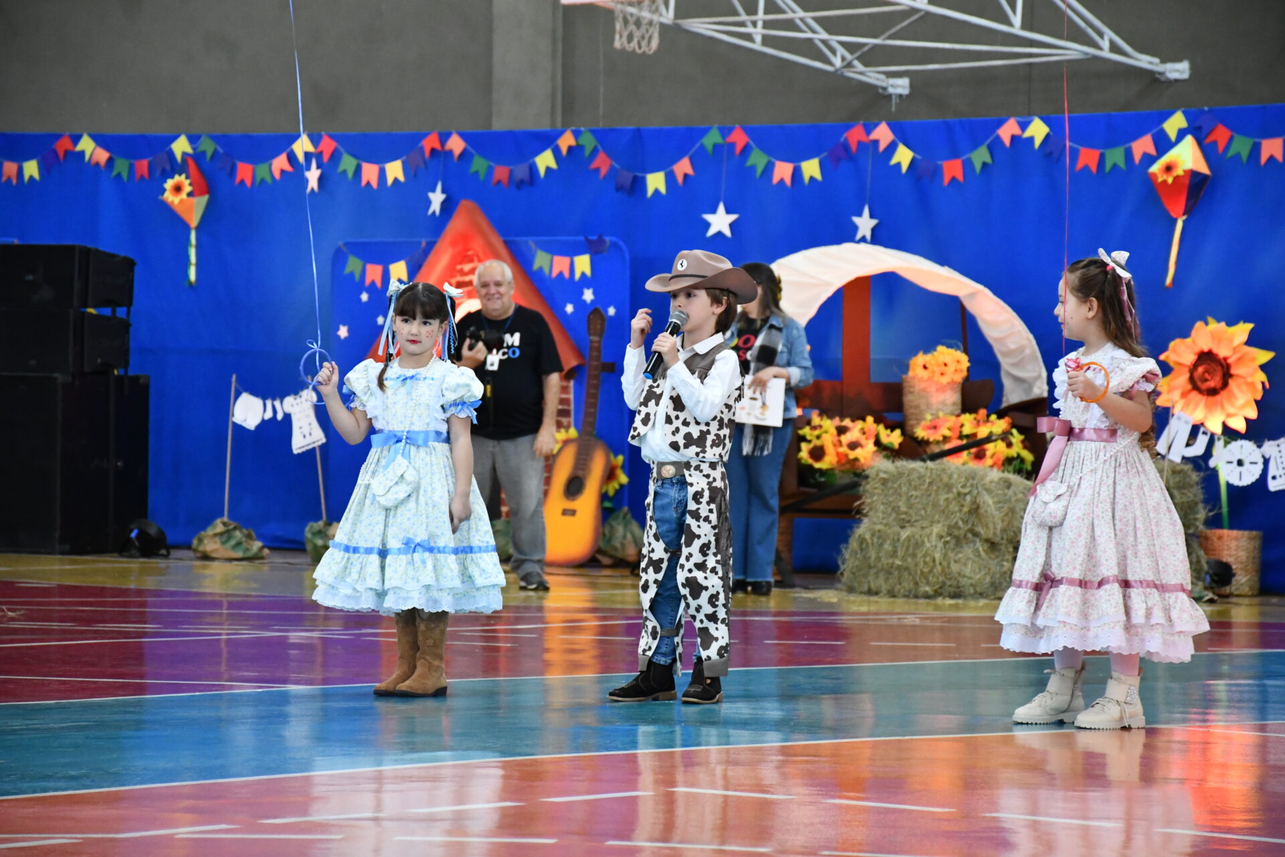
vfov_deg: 9.1
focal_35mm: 150
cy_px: 428
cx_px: 642
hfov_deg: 13.7
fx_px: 5354
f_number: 5.6
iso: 3200
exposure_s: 1/160
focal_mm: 100
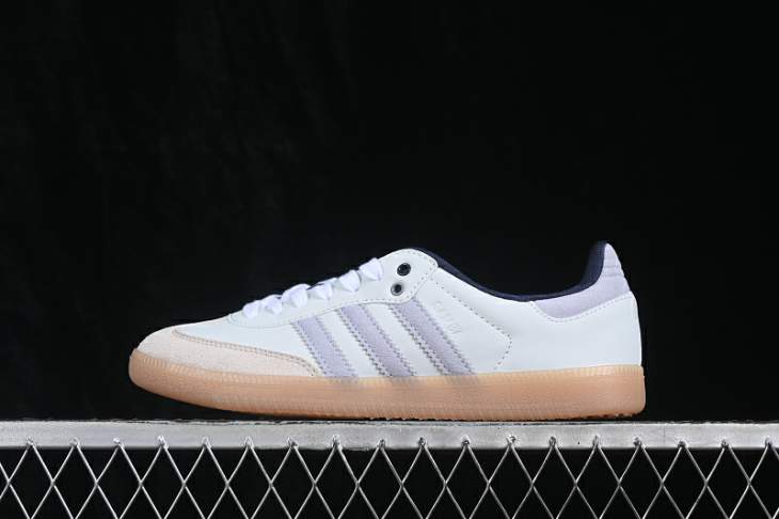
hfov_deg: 27.0
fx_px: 1622
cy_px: 260
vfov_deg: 18.2
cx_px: 390
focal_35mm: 75
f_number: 8
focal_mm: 50
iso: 160
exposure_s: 1/80
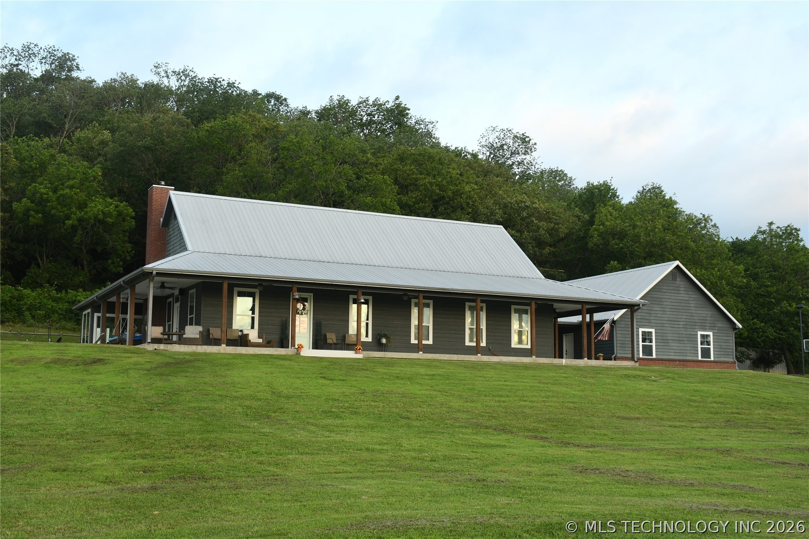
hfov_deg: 47.9
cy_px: 270
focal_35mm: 40
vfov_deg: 33.0
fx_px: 910
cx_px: 404
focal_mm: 27
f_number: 7.1
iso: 400
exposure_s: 1/100
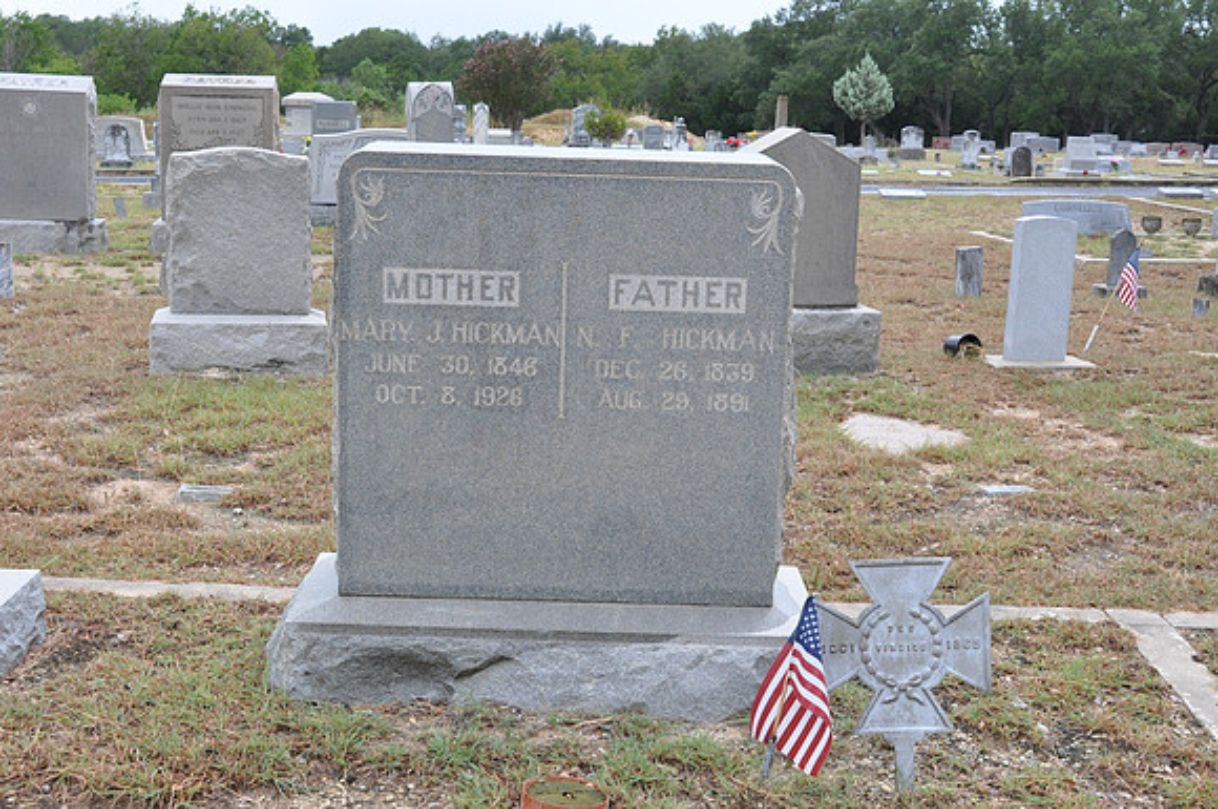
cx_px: 609
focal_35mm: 46
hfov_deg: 42.4
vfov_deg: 28.9
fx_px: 1571
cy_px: 404
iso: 800
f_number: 9
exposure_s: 1/320
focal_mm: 31
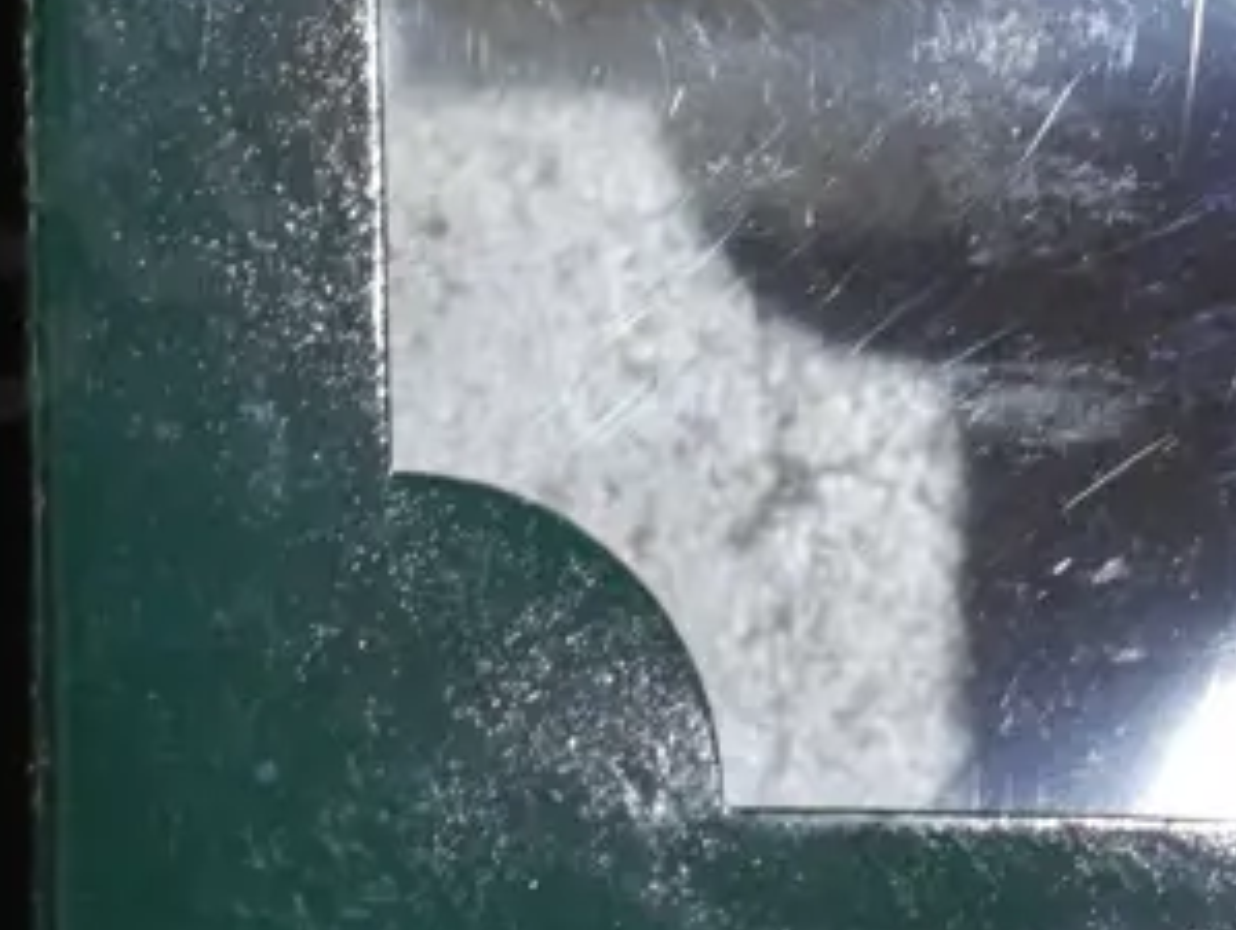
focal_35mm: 219
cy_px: 428
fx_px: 7829
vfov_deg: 6.8
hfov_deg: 8.9
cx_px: -153
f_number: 5.4
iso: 800
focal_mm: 32
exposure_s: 1/80
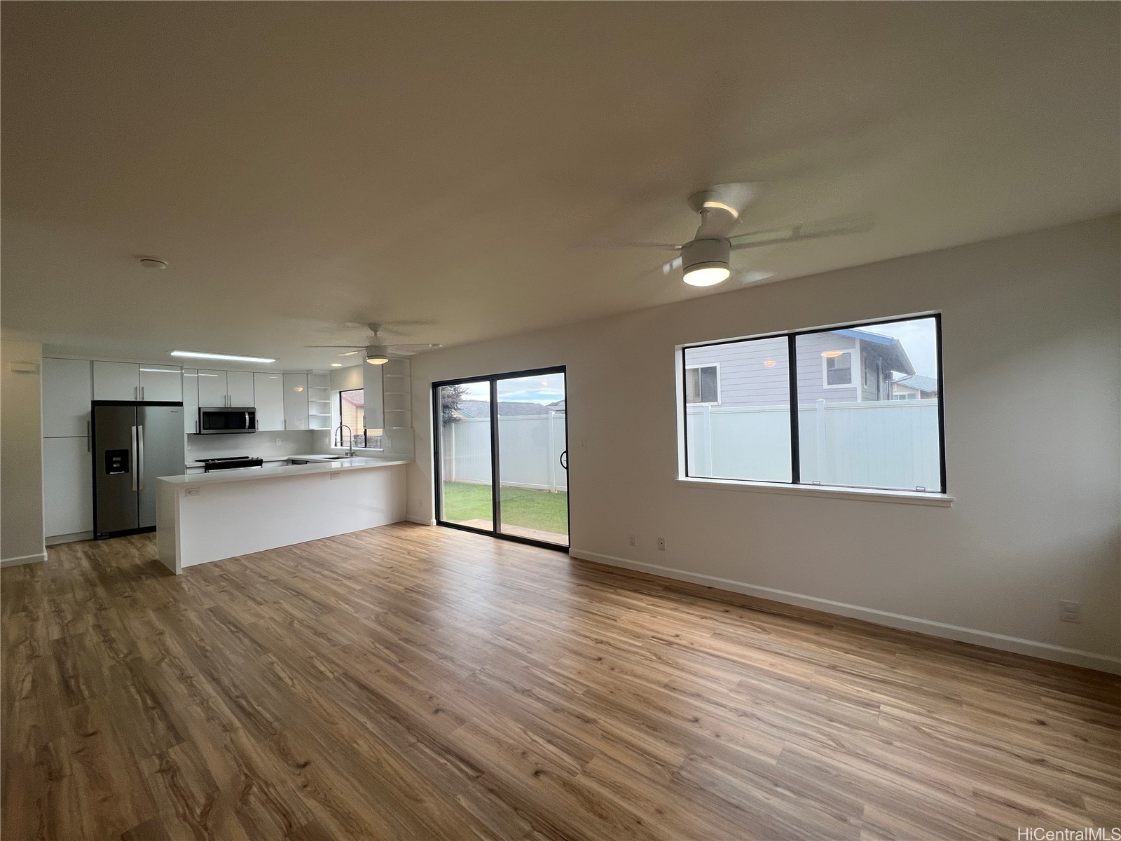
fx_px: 421
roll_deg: +2.0
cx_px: 560
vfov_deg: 89.9
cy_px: 420
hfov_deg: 106.2
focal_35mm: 13
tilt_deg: +0.4
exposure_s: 1/120
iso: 64
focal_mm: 1.57
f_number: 1.8
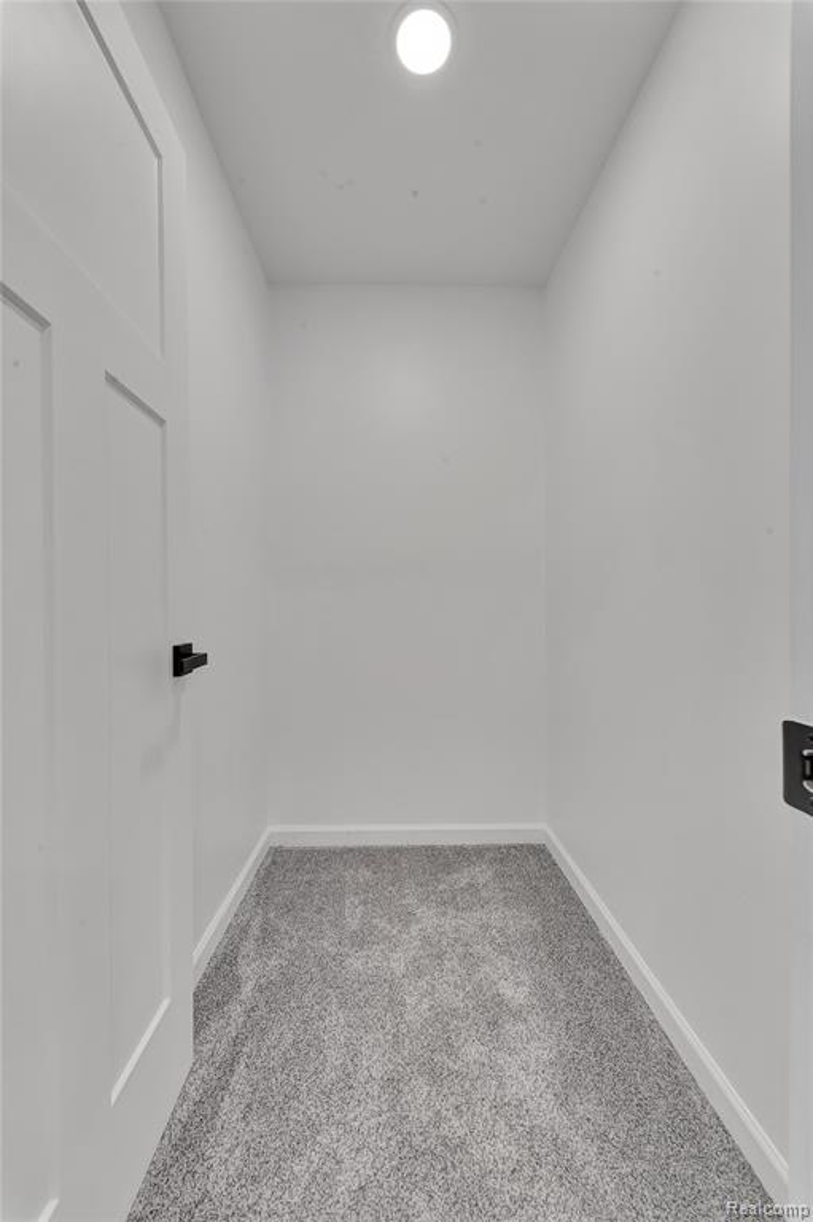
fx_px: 475
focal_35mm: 14
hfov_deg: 81.1
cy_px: 611
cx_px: 406
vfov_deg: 104.3
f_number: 9
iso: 280
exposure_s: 1/13
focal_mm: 14
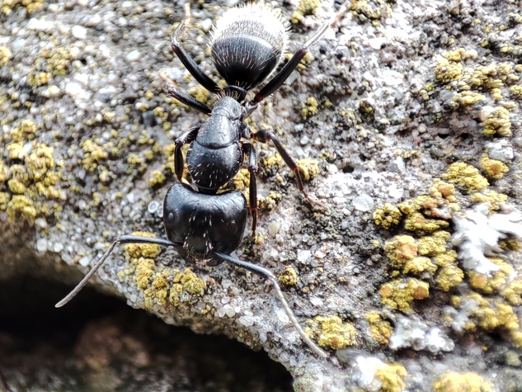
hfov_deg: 57.2
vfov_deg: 45.4
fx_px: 468
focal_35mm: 31
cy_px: 186
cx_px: 180
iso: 50
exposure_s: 1/170
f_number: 2.4
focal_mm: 4.03
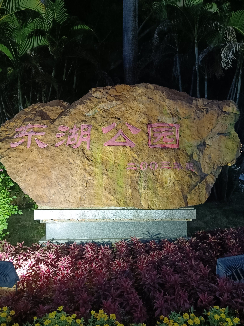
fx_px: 254
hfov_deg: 51.4
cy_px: 163
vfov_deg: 65.3
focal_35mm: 27
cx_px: 122
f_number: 1.9
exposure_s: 1/25
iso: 1673
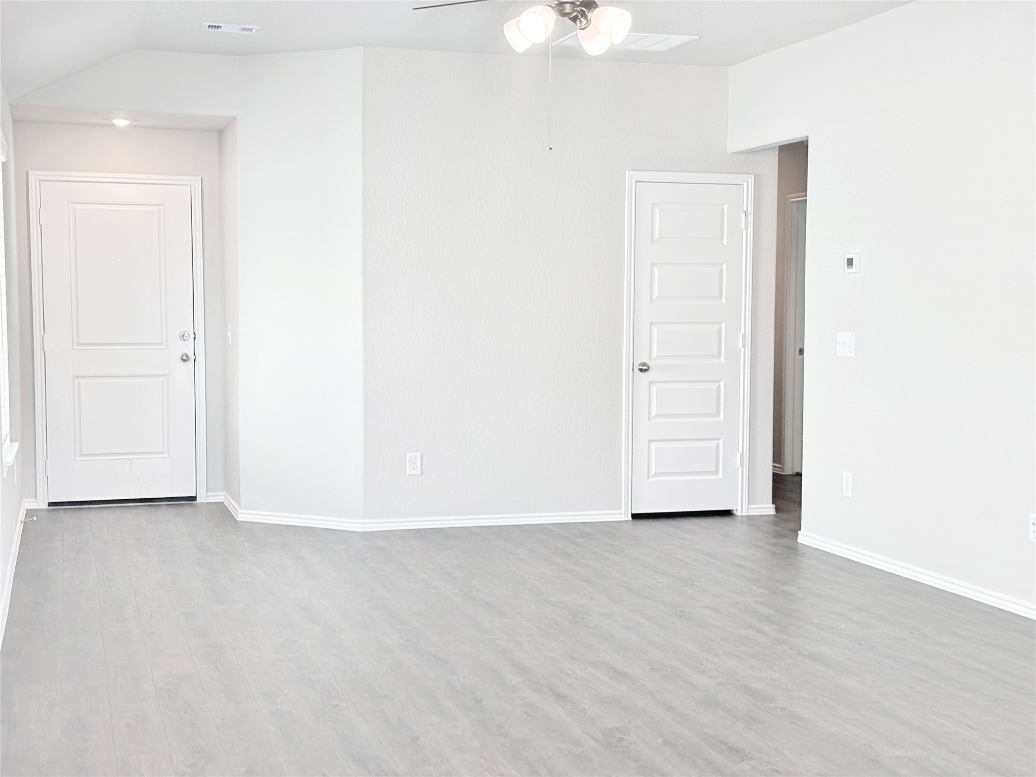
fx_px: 1437
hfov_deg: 39.7
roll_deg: +1.0
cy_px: 388
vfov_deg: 30.3
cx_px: 518
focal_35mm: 48
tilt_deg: +1.0
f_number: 1.78
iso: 250
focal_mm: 6.76
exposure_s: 1/120
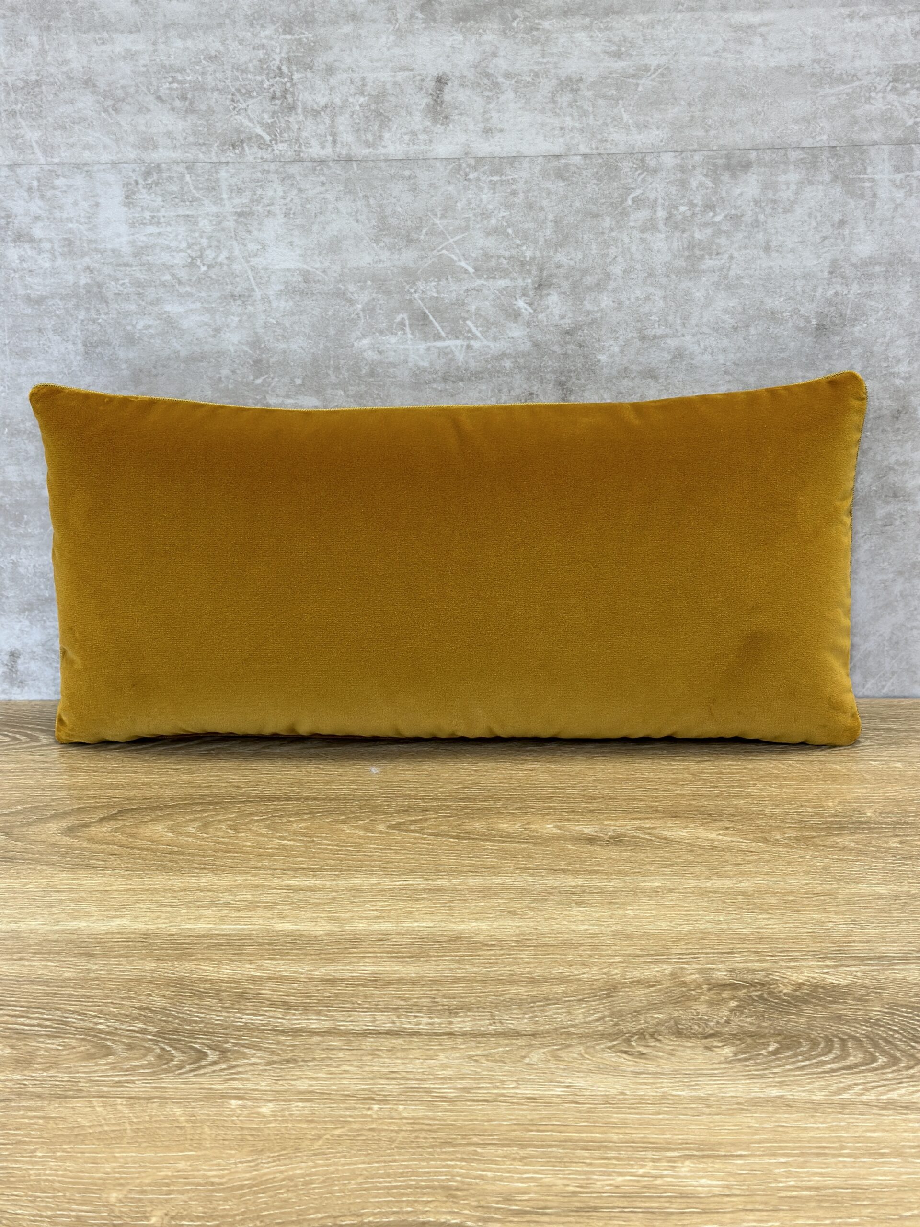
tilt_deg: -18.2
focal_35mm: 48
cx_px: 460
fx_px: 1701
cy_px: 614
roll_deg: +1.8
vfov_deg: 39.7
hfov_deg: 30.3
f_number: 1.78
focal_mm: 6.86
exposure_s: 1/120
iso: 100
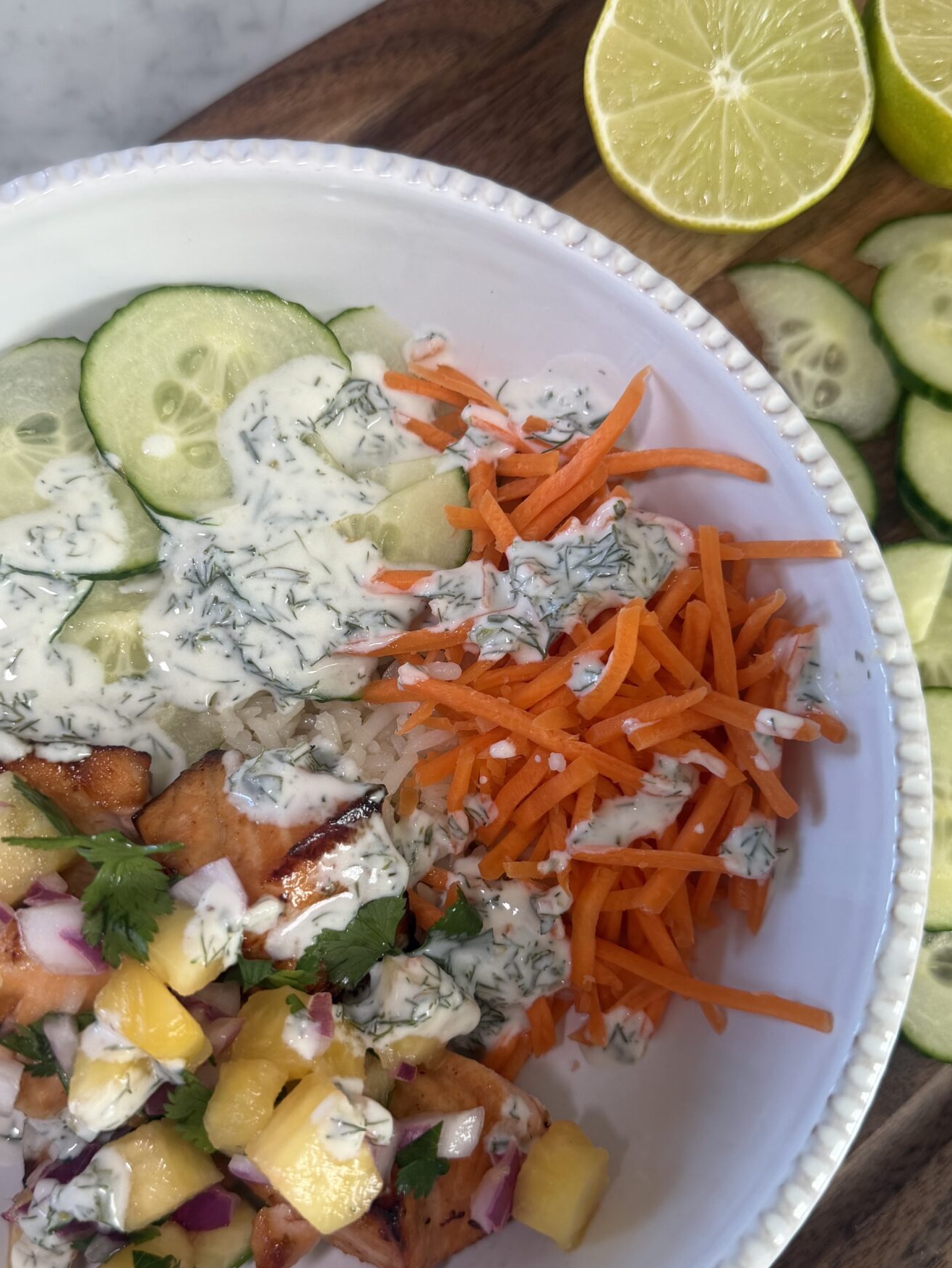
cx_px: 429
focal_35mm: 35
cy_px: 670
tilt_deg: -80.0
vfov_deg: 52.6
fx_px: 1283
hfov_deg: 40.7
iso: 100
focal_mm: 6.76
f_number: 1.78
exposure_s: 1/121
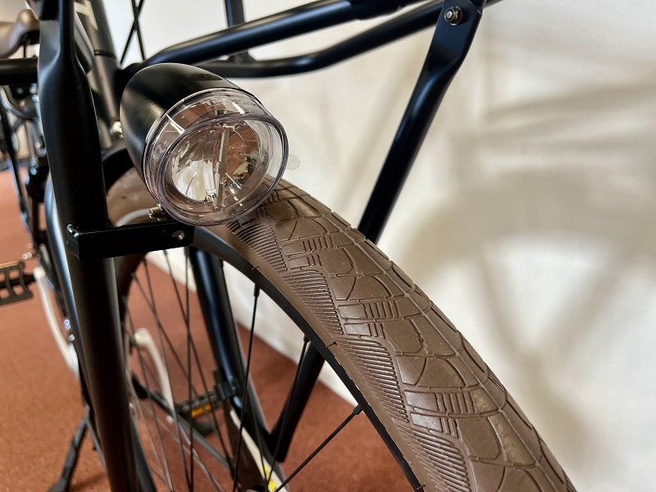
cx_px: 328
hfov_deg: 67.3
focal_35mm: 26
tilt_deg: -19.5
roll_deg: +4.9
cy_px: 246
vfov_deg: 53.1
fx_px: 493
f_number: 1.6
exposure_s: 1/50
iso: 100
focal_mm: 5.1
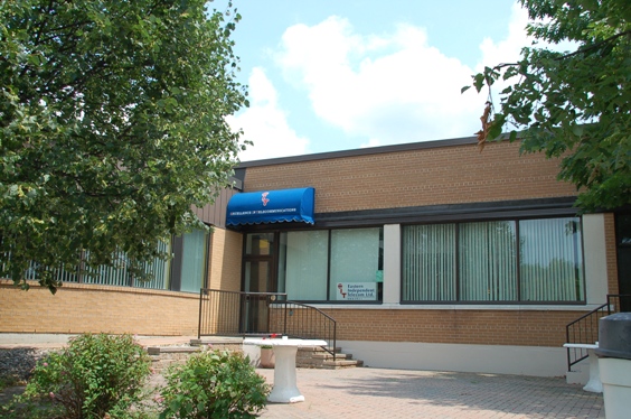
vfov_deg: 39.8
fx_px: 577
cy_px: 210
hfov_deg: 57.3
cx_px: 316
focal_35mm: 33
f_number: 8
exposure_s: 1/250
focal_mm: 22
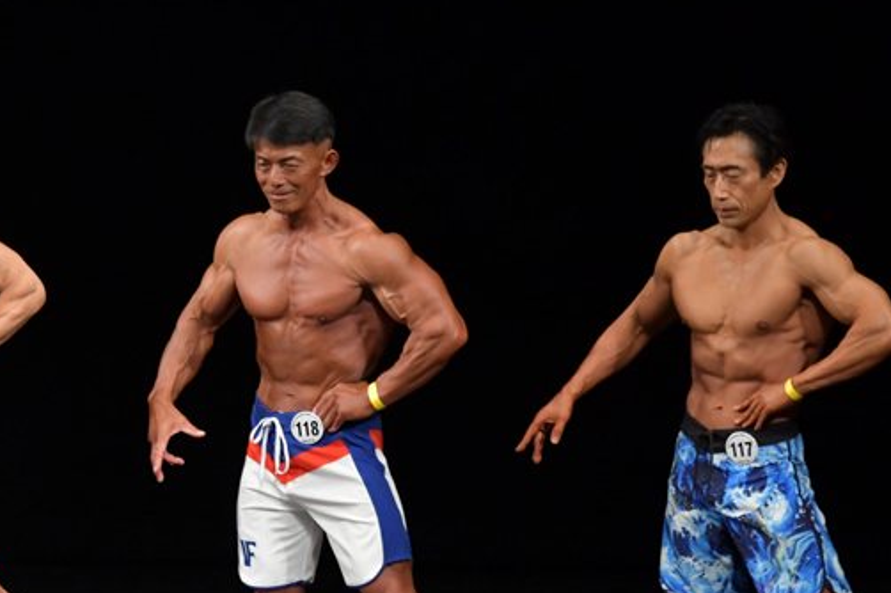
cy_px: 437
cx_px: 248
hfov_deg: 4.9
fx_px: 10314
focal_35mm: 417
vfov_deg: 3.3
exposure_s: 1/400
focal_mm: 180
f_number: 5.6
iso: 3200
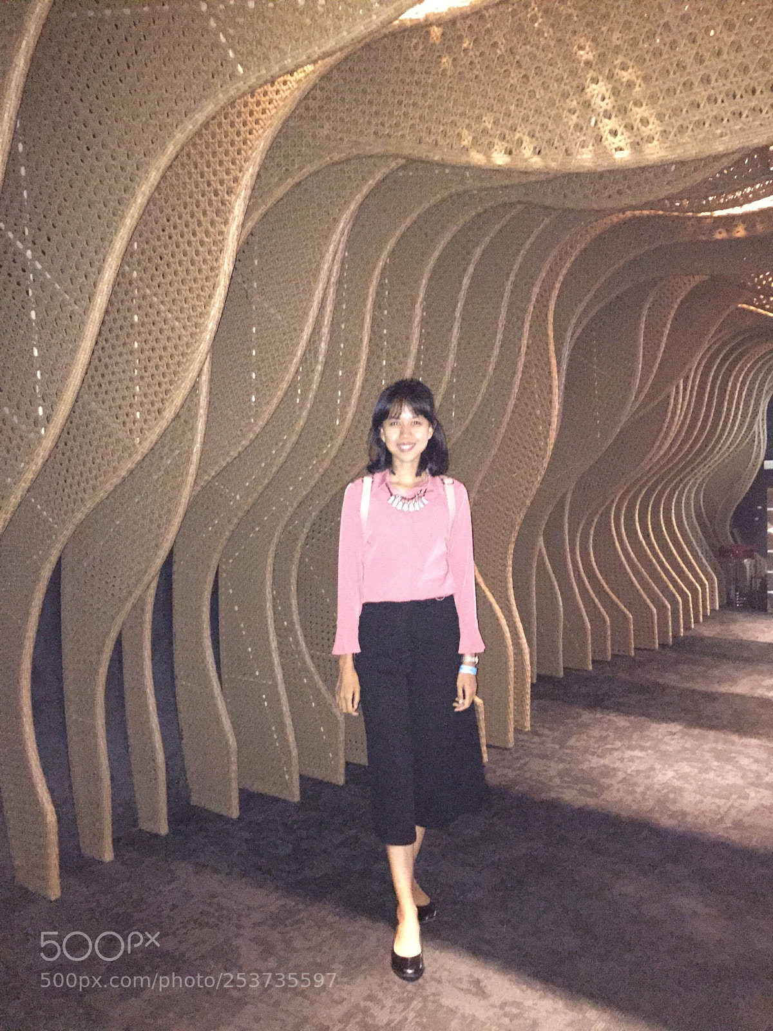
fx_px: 863
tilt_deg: -3.5
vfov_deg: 61.7
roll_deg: +1.0
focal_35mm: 29
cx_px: 386
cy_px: 516
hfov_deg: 48.2
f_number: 2.2
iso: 2000
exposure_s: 1/17
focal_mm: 4.15
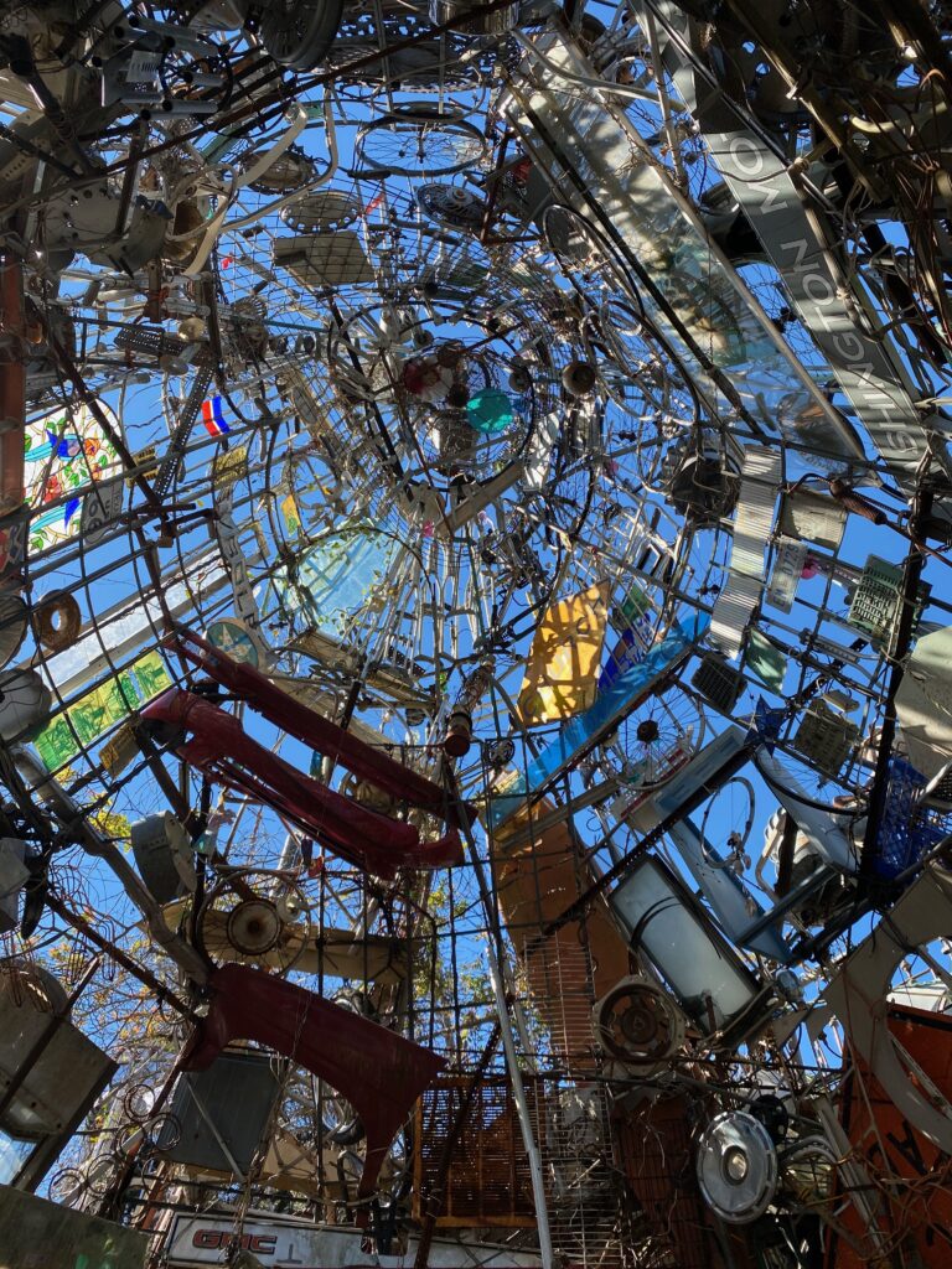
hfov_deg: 53.1
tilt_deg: +62.2
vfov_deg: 67.3
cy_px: 634
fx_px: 953
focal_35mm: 26
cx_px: 476
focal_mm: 4.25
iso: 32
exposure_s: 1/681
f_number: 1.8
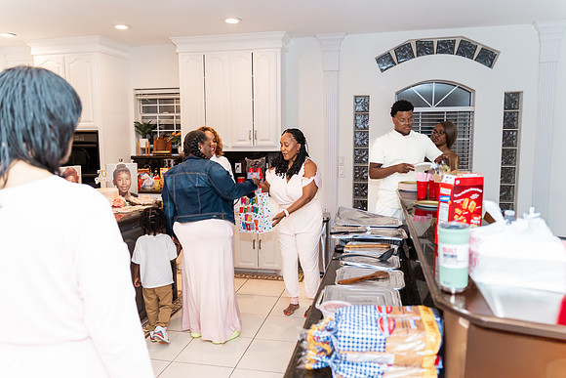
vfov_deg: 46.4
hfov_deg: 65.5
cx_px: 283
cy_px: 189
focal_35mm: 28
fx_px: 440
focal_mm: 28
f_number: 2.8
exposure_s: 1/200
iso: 1000
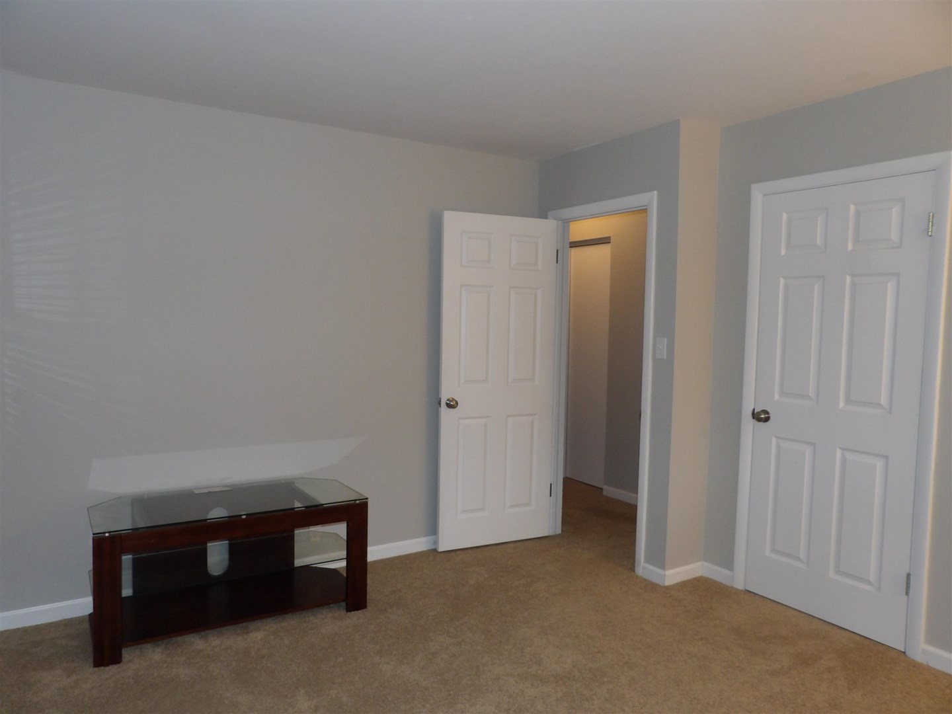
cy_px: 357
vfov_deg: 56.8
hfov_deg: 71.6
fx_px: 660
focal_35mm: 24
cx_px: 476
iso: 200
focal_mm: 4.3
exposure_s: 1/33
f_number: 3.2
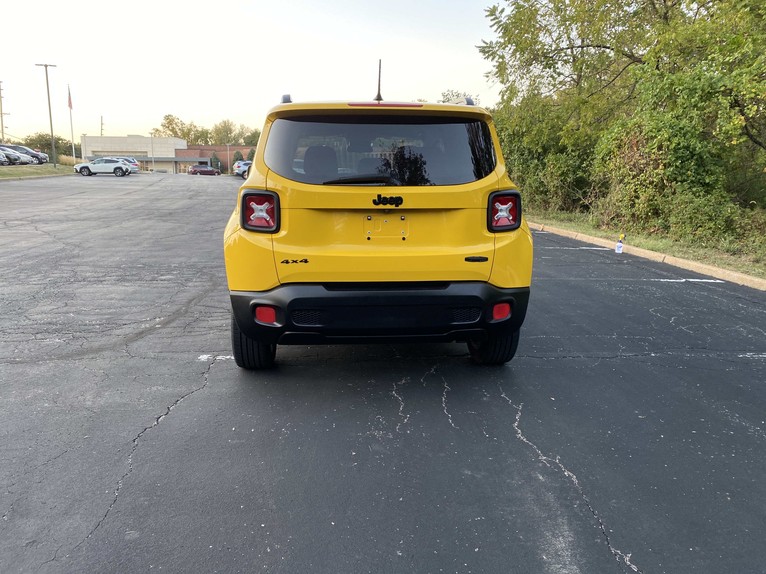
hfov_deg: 67.3
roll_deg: -1.2
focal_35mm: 26
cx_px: 383
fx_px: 575
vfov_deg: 53.1
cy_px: 287
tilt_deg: -8.5
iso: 125
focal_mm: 4.25
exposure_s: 1/121
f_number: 1.8
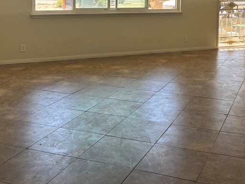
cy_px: 6
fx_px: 368
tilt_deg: -4.4
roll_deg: -1.5
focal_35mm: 52
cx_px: 160
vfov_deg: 26.7
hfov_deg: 36.5
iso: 50
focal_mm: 5.96
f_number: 1.6
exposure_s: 1/176
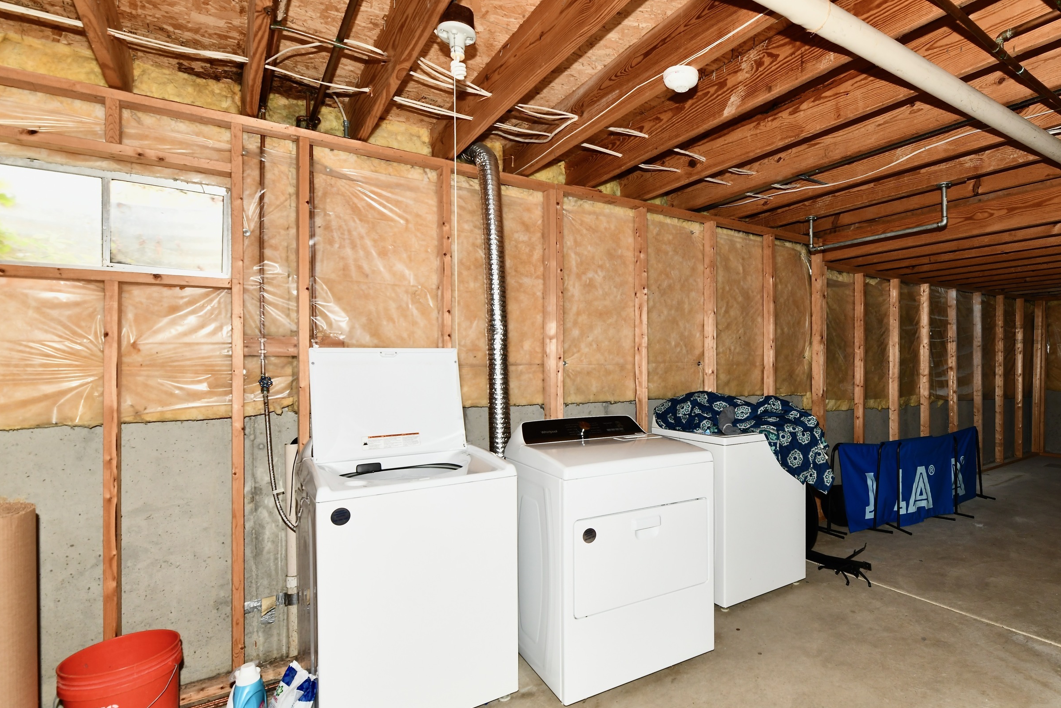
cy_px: 379
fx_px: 530
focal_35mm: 18
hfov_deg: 88.4
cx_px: 657
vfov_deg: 67.3
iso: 640
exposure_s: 1/60
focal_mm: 14
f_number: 6.3
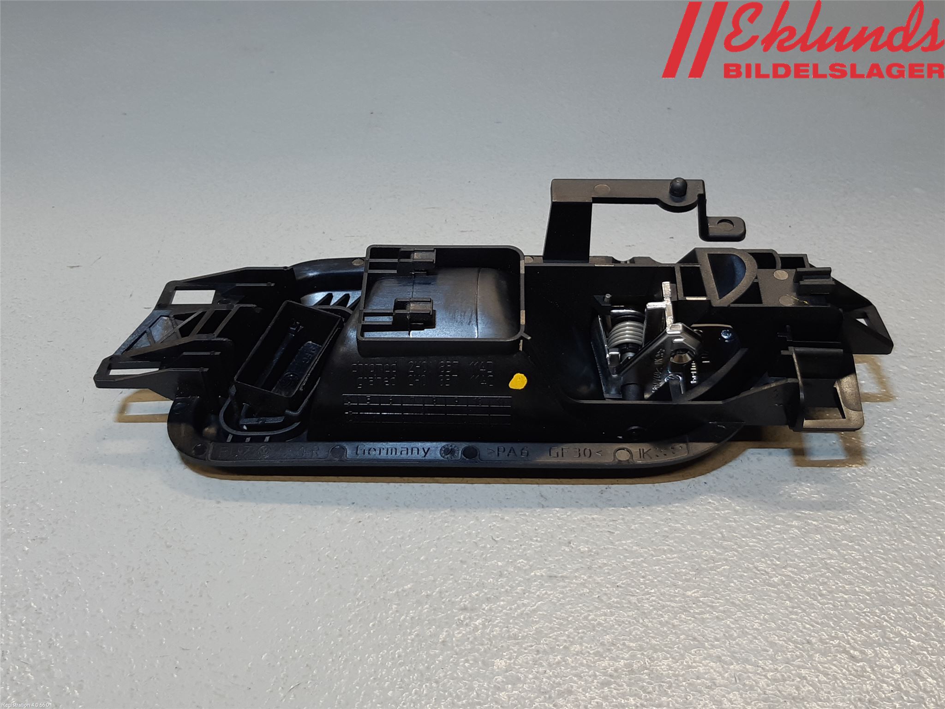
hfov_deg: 67.3
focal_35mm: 26
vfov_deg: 53.1
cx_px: 472
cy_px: 354
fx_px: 710
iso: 50
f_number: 1.7
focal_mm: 3.93
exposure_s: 1/50
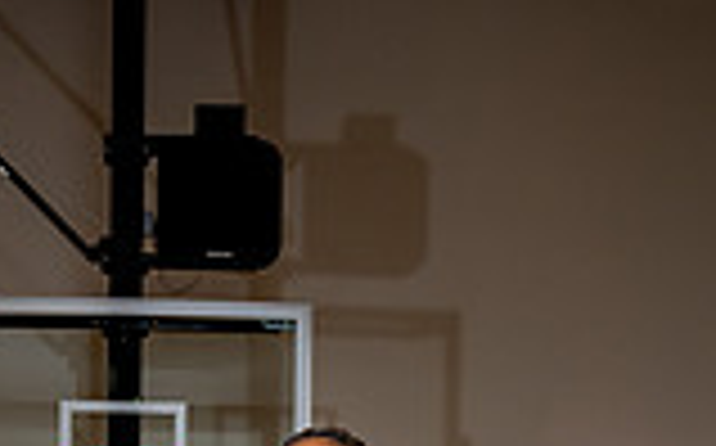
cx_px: 185
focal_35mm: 75
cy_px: 1009
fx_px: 1462
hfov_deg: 27.2
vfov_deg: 13.5
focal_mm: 26
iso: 200
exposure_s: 1/250
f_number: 5.6
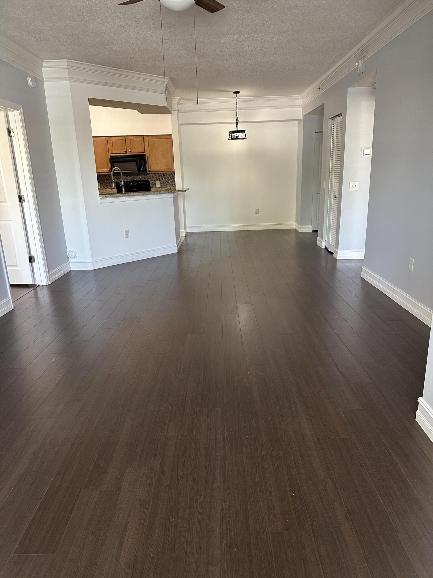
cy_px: 289
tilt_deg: -15.6
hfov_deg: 56.8
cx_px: 216
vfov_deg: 71.6
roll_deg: +0.3
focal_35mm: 24
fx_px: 400
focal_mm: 6.86
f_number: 1.78
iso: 250
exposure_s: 1/60
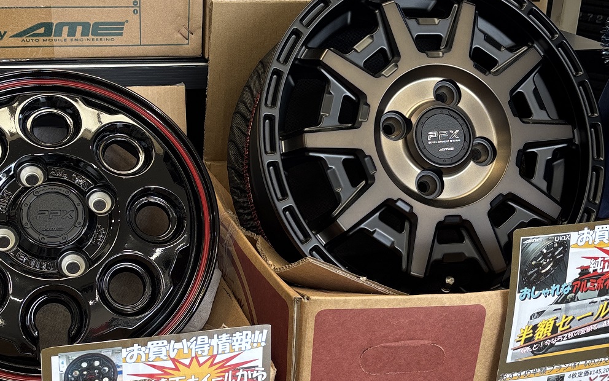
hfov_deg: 36.1
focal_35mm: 56
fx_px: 929
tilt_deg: -20.9
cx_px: 238
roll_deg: -3.0
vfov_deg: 23.1
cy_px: 220
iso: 32
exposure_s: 1/113
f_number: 1.6
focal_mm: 5.96
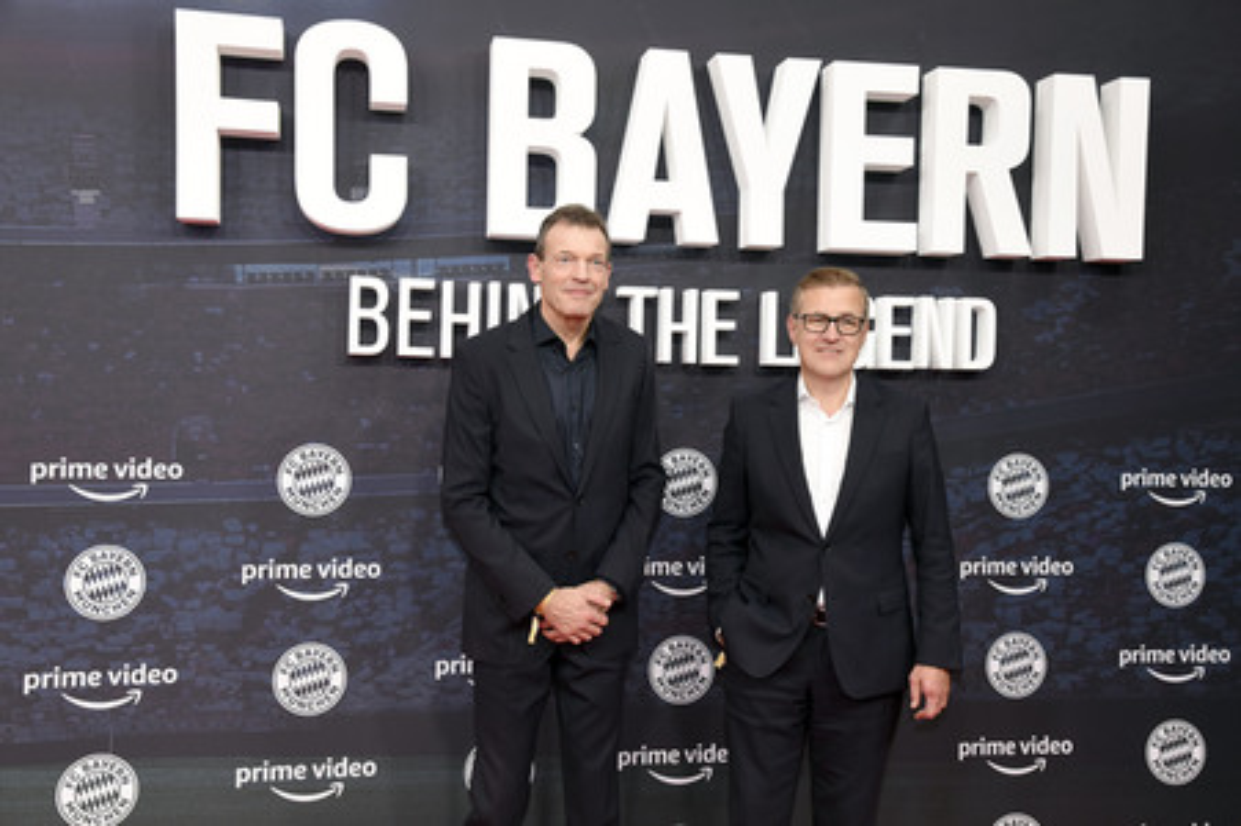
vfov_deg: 35.0
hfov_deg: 50.7
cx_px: 620
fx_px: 1309
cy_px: 413
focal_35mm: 38
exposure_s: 1/125
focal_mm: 38
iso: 1600
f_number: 6.3
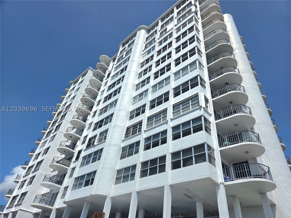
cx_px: 146
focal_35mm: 23
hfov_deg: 73.9
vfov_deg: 58.9
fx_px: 193
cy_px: 109
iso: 64
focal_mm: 5.4
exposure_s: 1/10000
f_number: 1.8
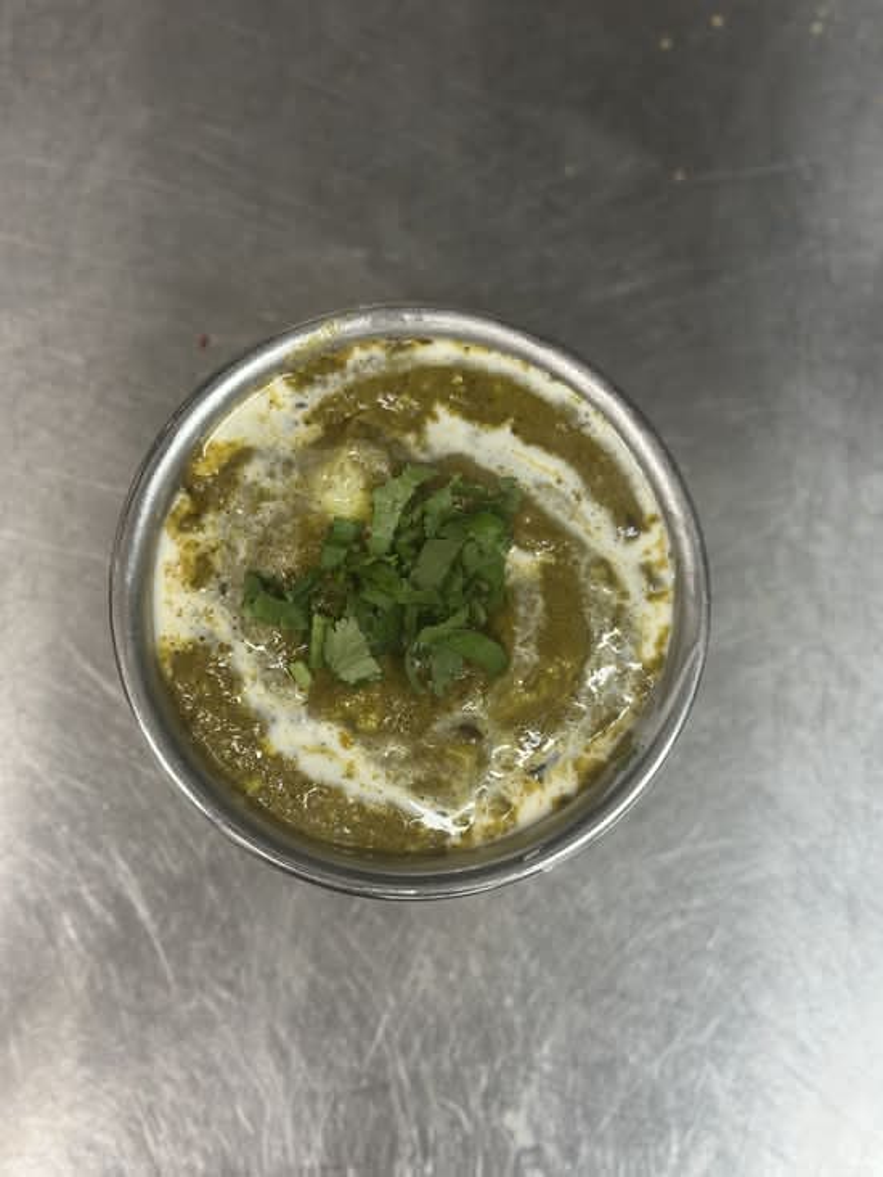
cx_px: 442
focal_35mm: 48
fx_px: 1632
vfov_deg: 39.7
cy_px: 588
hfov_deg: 30.3
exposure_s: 1/50
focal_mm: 6.86
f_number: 1.78
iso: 64
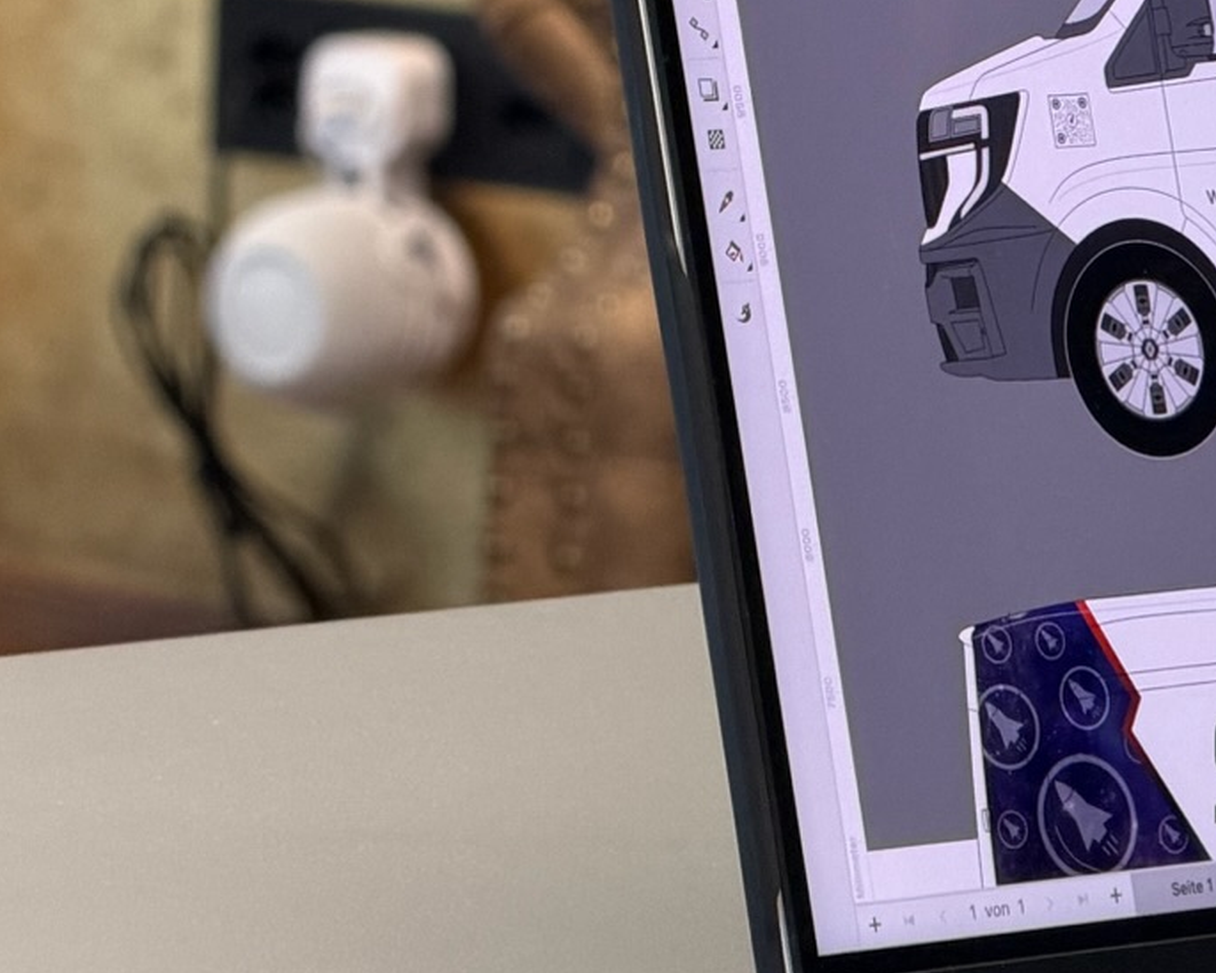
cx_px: 1754
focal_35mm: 292
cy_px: 130
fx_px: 10509
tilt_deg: -7.9
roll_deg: -3.9
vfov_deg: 5.3
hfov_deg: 6.5
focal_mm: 16.89
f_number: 2.8
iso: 320
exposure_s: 1/50
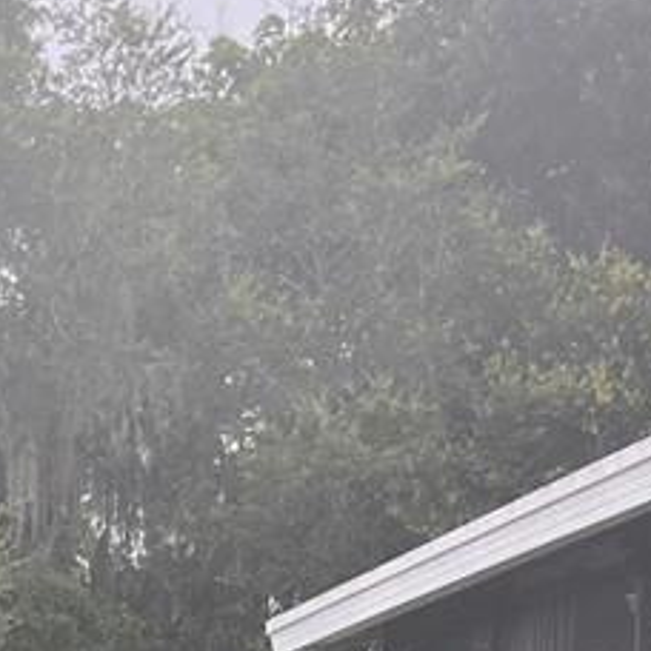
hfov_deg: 14.2
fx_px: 2575
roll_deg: +0.1
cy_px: 1393
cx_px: 37
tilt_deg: -10.8
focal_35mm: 121
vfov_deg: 12.3
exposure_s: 1/625
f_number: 1.6
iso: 50
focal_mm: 5.1
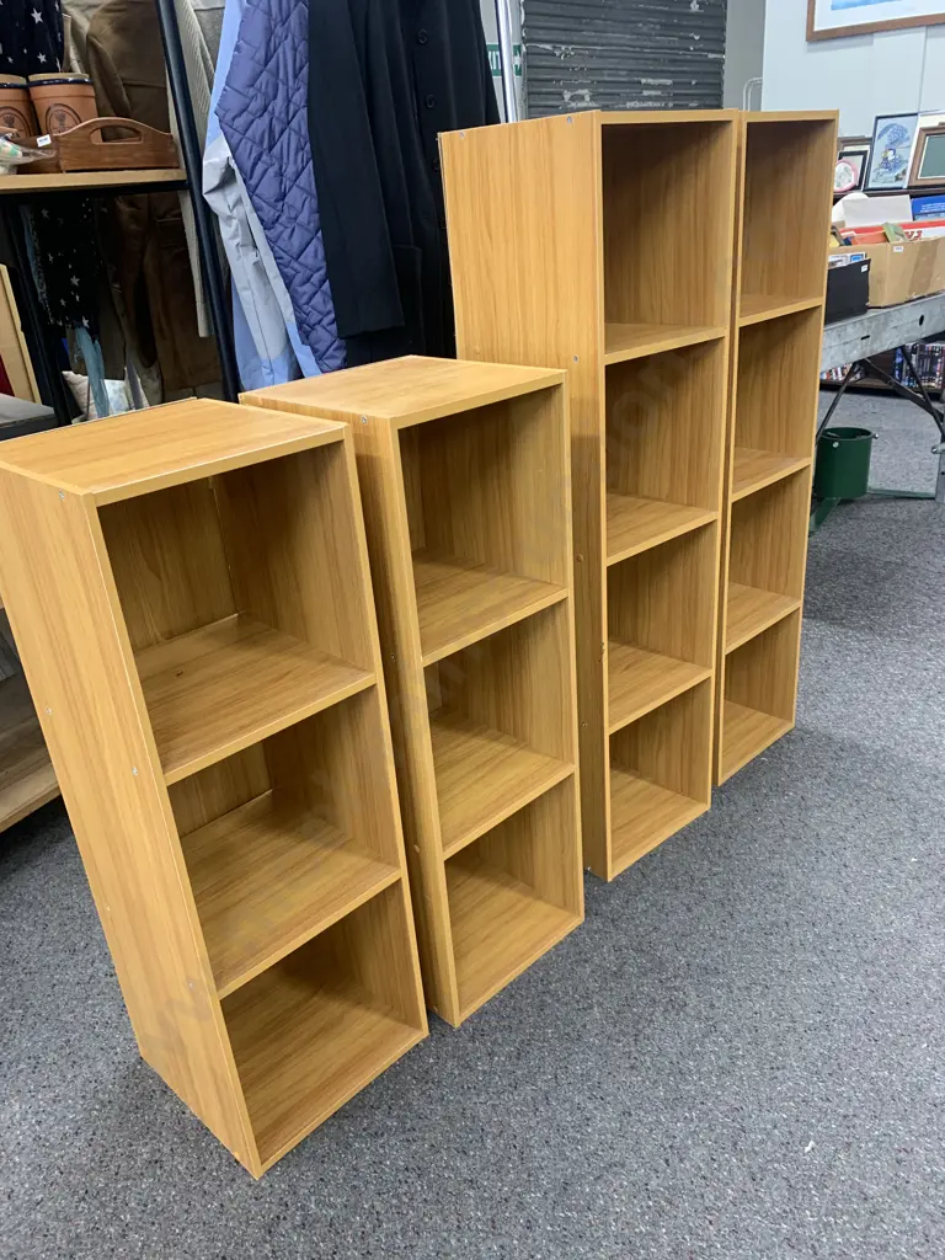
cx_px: 472
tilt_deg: -24.5
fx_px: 946
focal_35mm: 26
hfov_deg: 53.1
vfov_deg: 67.3
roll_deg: +5.0
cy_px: 630
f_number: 1.8
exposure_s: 1/50
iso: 160
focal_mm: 4.25
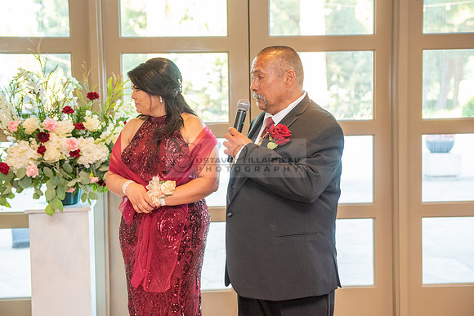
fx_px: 685
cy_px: 158
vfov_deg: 26.0
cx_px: 237
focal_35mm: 52
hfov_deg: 38.2
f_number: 3.5
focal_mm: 52
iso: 1250
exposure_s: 1/125
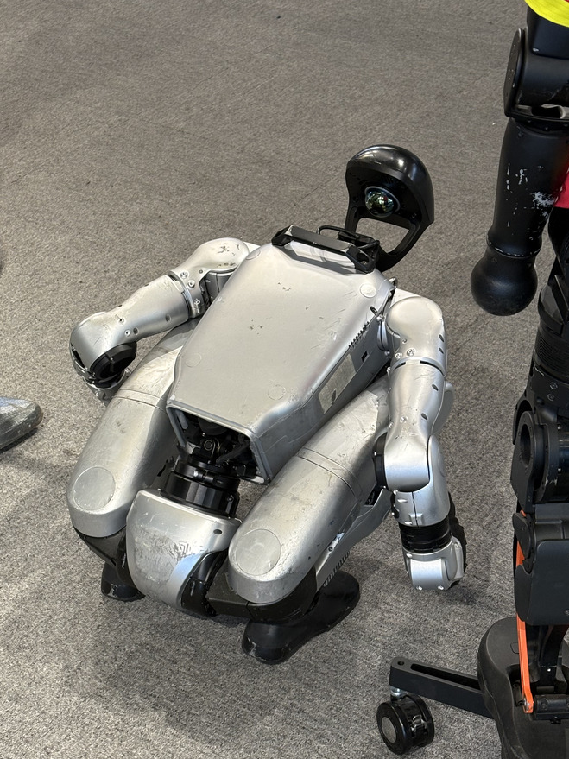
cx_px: 243
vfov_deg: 27.4
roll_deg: -1.3
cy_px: 414
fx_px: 1556
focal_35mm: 71
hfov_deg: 20.7
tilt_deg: -32.7
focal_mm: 5.96
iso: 64
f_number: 1.6
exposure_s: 1/50
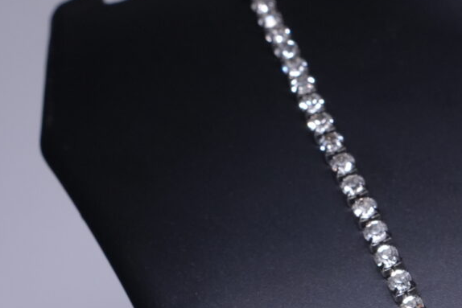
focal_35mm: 156
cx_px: 613
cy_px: 548
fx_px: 2002
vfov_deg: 8.5
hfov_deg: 12.7
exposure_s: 1/160
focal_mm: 35
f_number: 8
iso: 800
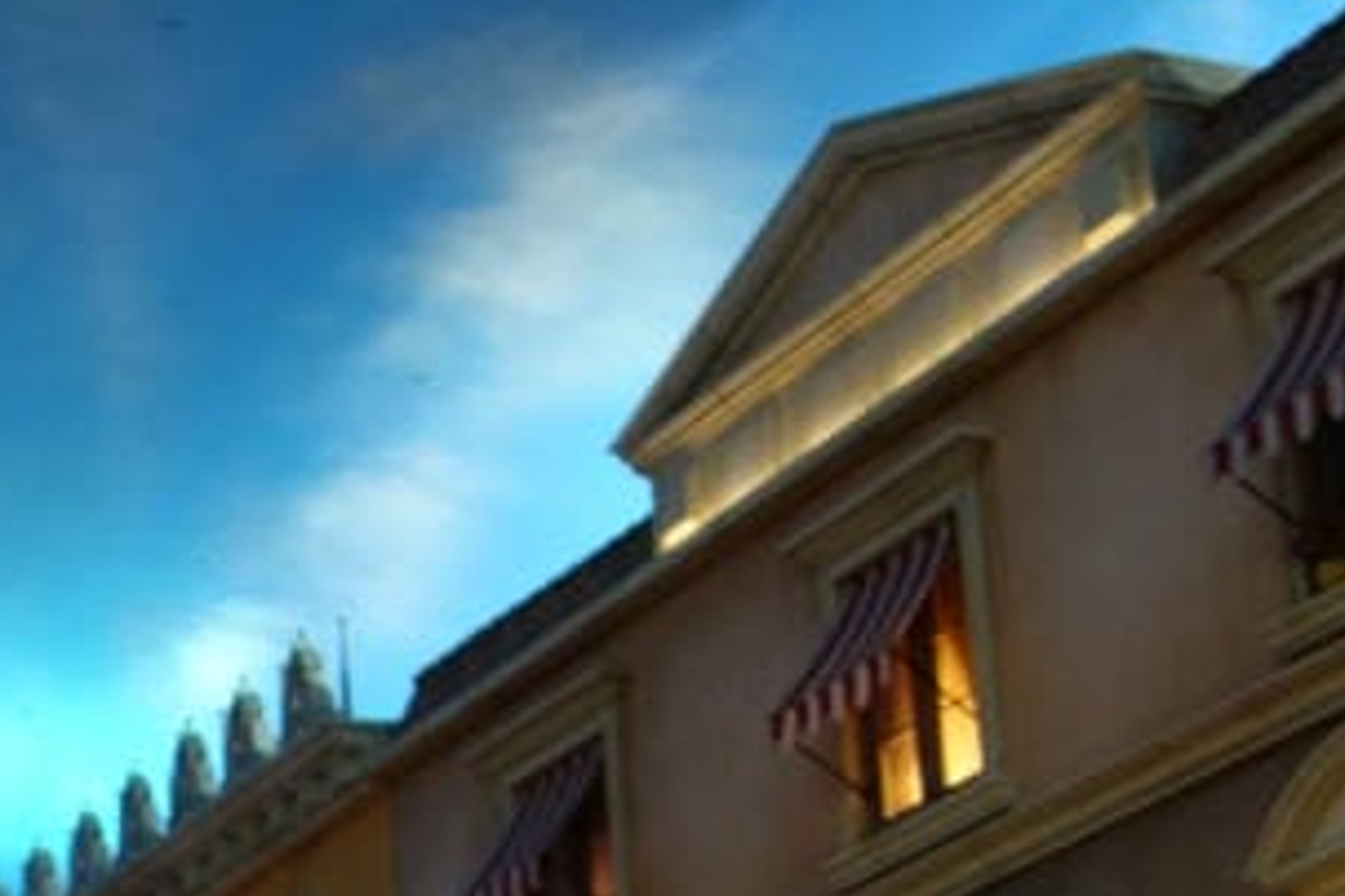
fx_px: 4147
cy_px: 1131
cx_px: -235
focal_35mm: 111
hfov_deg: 17.6
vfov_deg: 12.0
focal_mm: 10.4
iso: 200
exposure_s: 1/30
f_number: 1.8
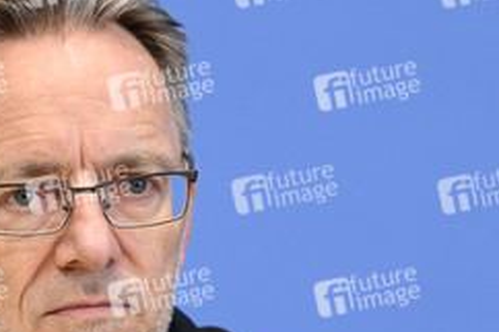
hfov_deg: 6.5
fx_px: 4391
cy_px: 241
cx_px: 106
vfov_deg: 4.3
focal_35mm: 317
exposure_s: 1/500
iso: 5000
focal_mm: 170
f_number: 5.6
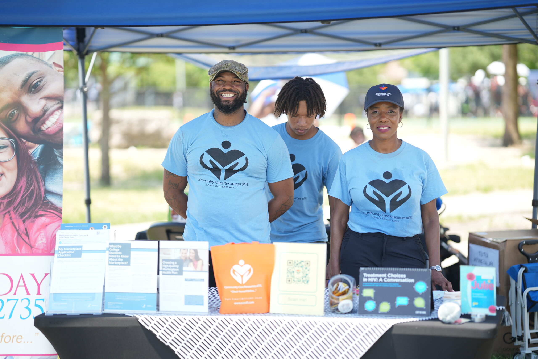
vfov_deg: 16.1
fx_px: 1271
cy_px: 180
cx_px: 269
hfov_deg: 23.9
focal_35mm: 85
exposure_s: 1/1250
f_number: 1.4
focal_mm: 85
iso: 100
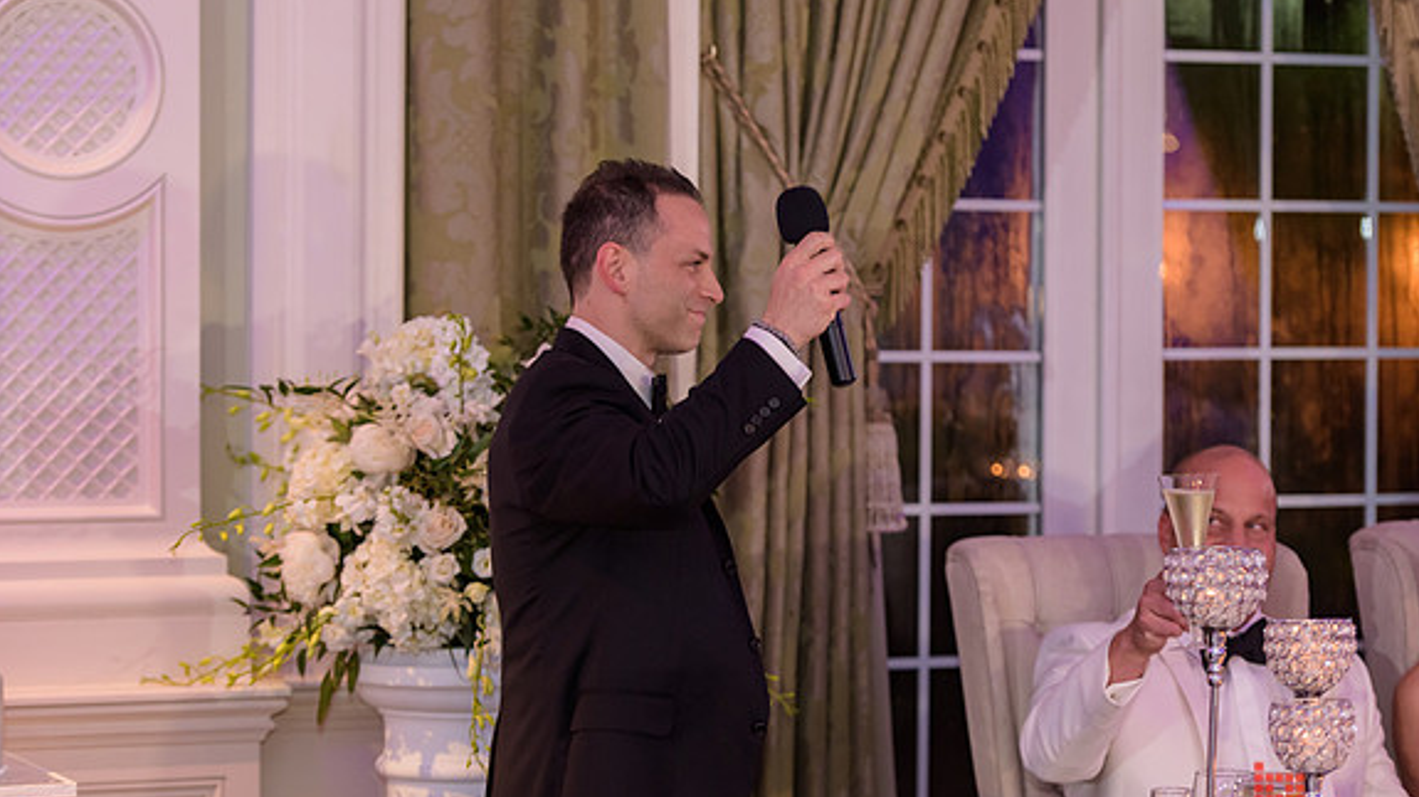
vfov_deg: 10.9
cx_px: 713
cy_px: 413
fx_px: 4175
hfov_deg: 19.3
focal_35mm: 111
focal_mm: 105
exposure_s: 1/125
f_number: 3.2
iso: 1600
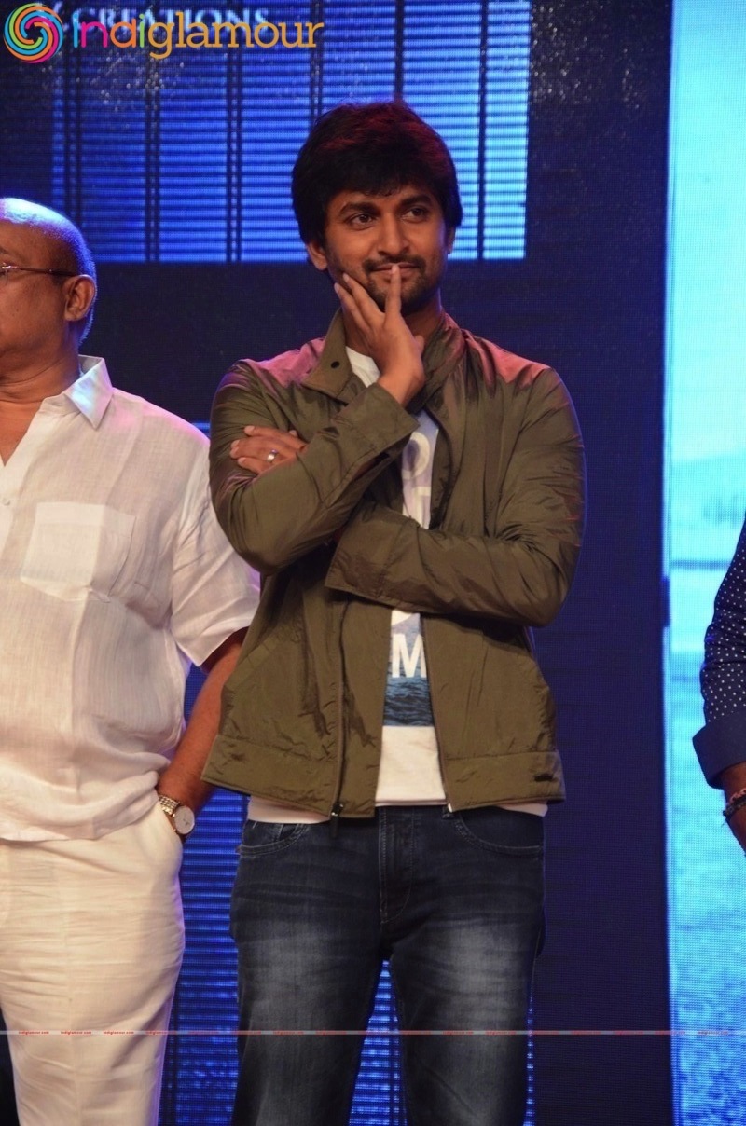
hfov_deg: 8.7
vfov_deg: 13.1
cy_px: 563
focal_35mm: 158
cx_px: 373
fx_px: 4918
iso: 1000
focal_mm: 105
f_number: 5.6
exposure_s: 1/60
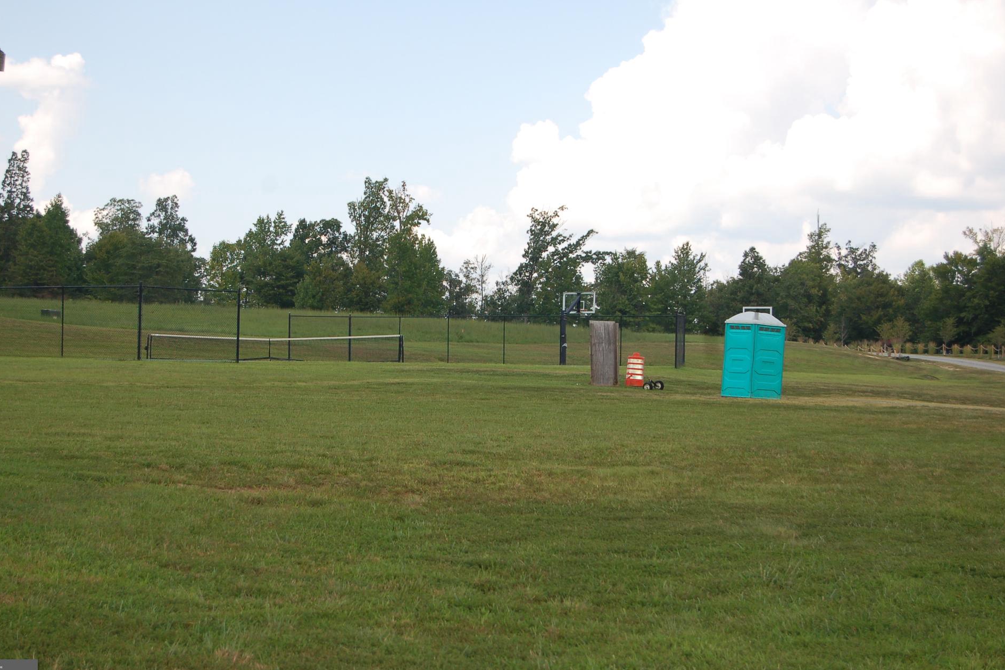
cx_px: 465
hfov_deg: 26.0
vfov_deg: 17.5
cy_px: 336
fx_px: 2177
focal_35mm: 78
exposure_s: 1/500
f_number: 5.6
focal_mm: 48
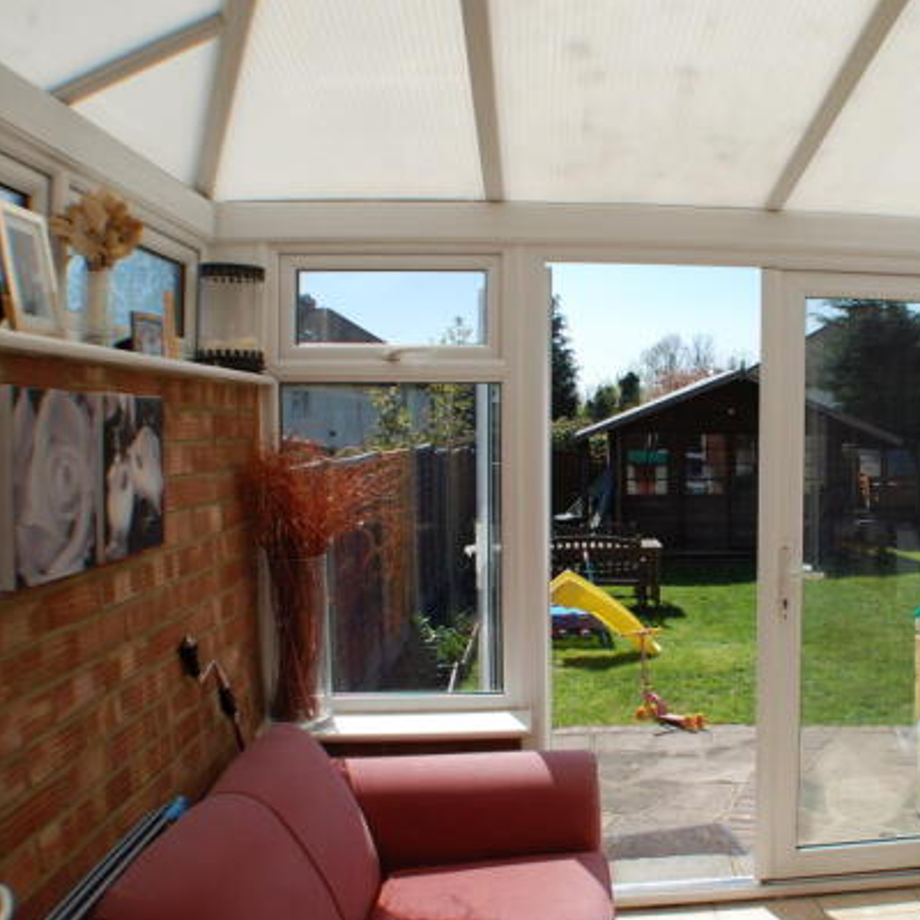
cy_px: 499
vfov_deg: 36.8
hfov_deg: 35.8
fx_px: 1383
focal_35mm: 46
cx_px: 713
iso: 200
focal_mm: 22
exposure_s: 1/320
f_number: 9
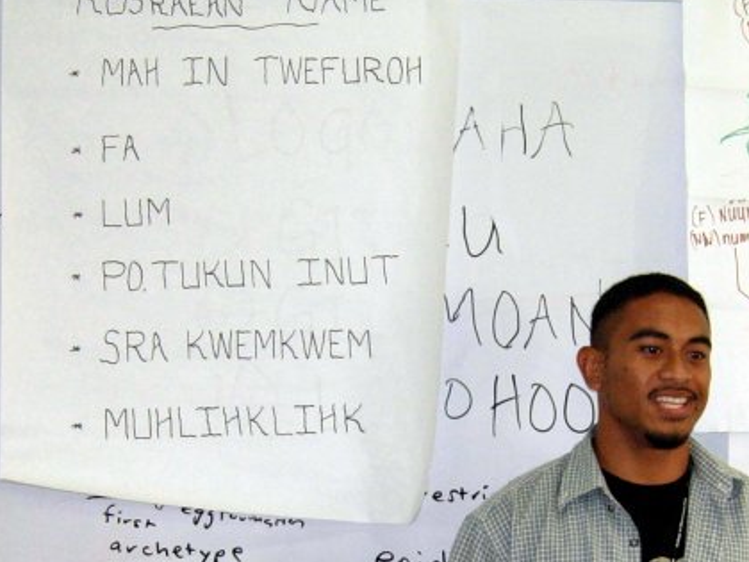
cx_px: 409
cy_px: 275
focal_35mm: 40
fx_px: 865
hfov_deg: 46.7
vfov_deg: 36.0
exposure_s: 1/104
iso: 115
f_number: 2.7
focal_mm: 7.5
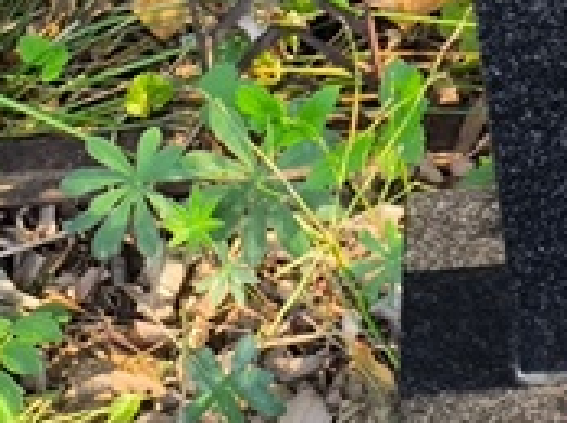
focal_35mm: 230
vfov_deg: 6.3
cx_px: 712
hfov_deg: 8.5
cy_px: -283
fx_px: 3762
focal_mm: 4.71
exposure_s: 1/60
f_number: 1.7
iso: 64
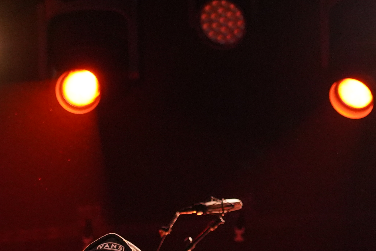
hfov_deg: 6.8
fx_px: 3175
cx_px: 133
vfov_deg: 4.5
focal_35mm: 304
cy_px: 250
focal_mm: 105
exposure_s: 1/125
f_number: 4
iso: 8000
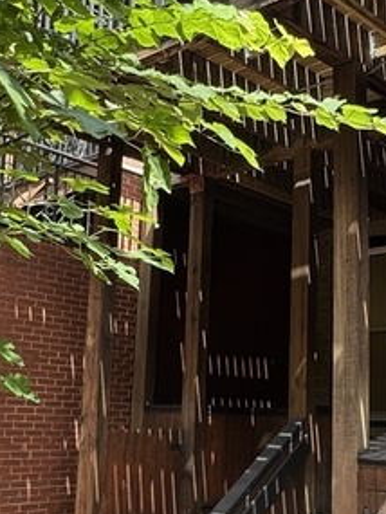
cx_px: 263
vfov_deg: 36.1
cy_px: 285
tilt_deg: +10.7
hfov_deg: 27.3
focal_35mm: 53
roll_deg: -1.9
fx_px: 787
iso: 40
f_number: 2.2
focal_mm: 2.22
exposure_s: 1/233
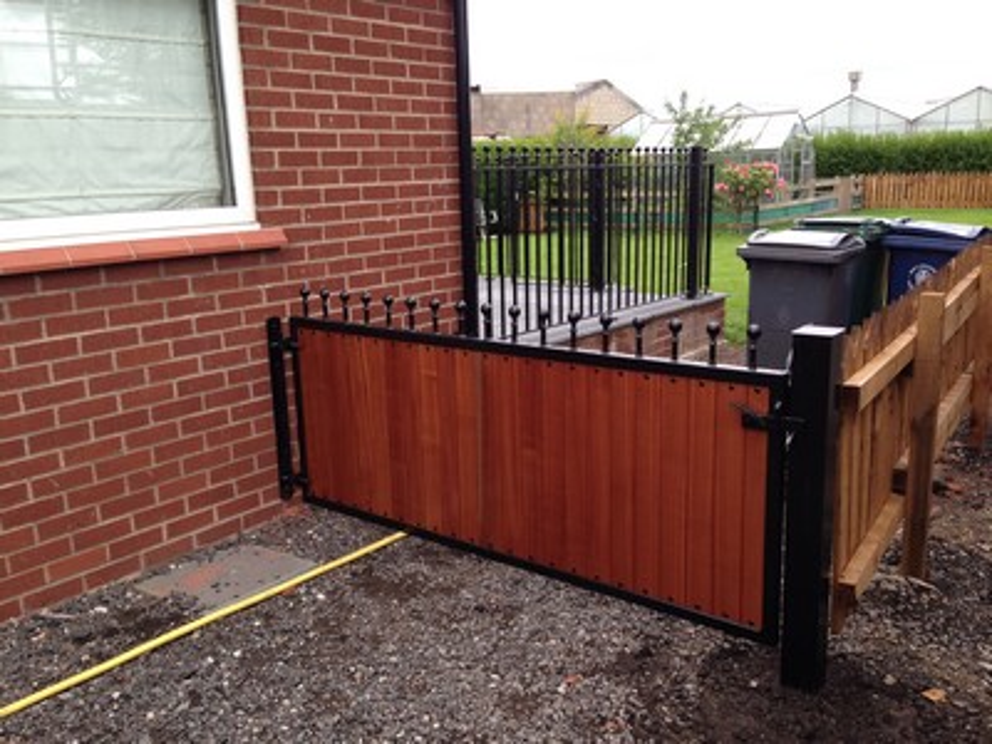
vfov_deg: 42.9
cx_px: 496
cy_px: 372
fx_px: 946
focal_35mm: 33
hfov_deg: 55.4
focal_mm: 4.12
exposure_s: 1/337
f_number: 2.4
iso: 50
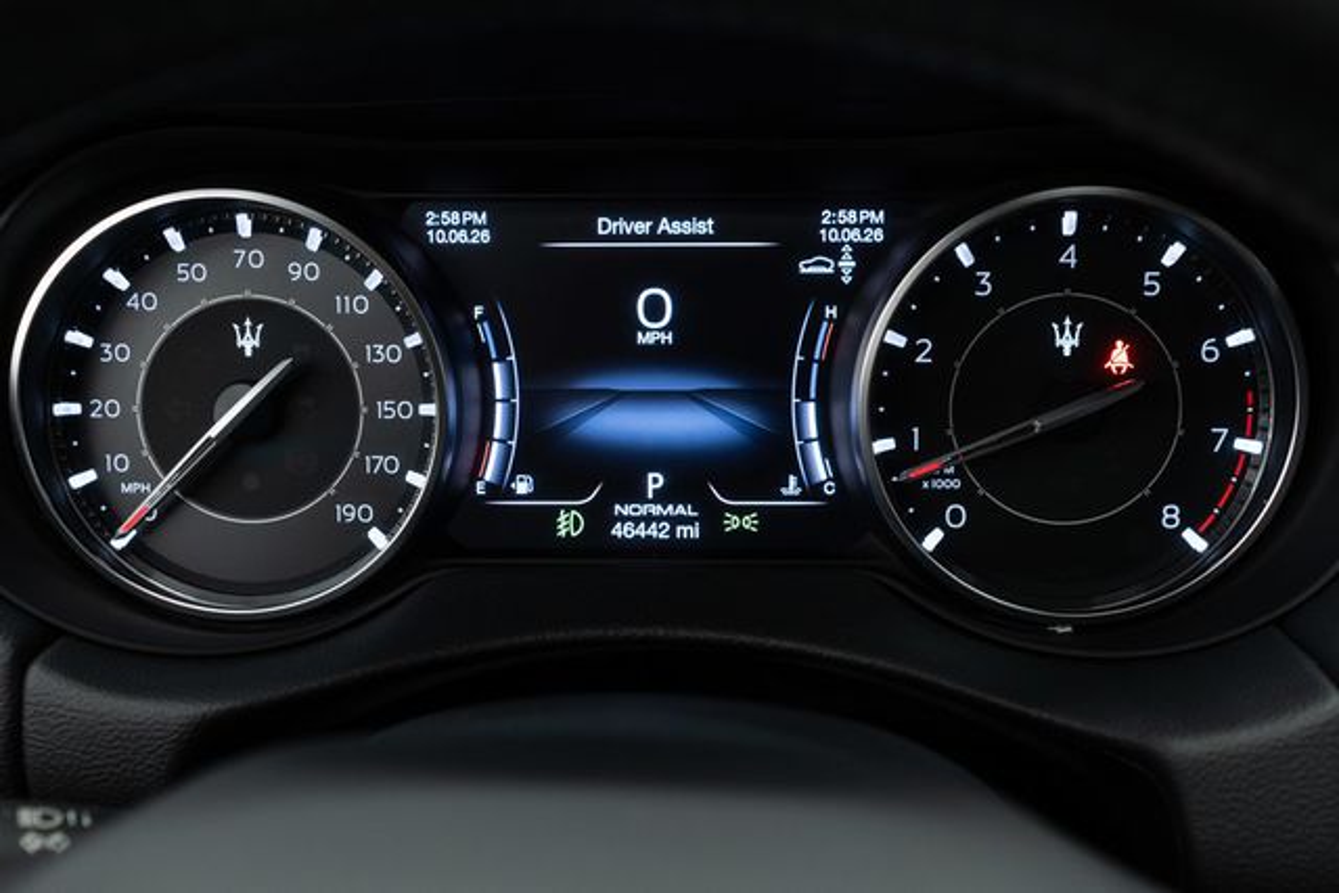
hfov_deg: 46.4
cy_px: 446
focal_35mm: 42
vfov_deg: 31.9
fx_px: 1562
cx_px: 670
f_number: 3.5
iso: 800
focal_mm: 28
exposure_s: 1/50
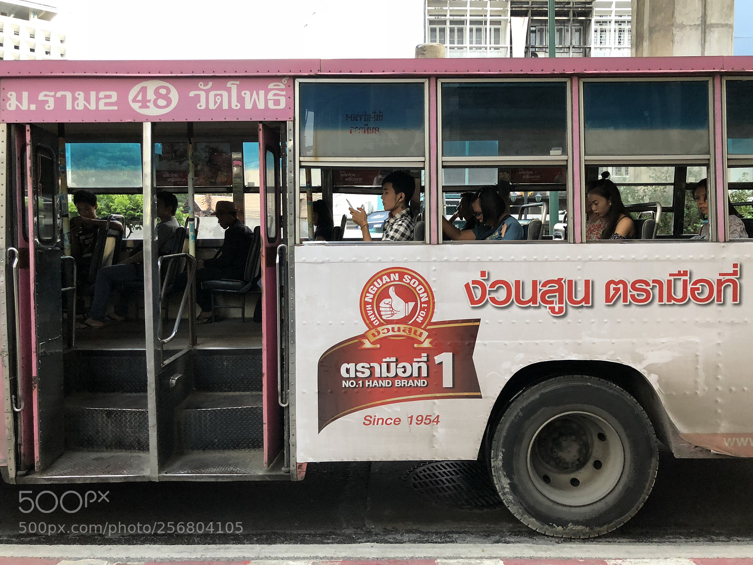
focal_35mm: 29
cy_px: 273
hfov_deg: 61.7
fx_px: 631
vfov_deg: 48.2
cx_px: 378
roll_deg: +0.8
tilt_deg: -0.2
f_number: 1.8
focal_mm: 4
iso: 40
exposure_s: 1/25
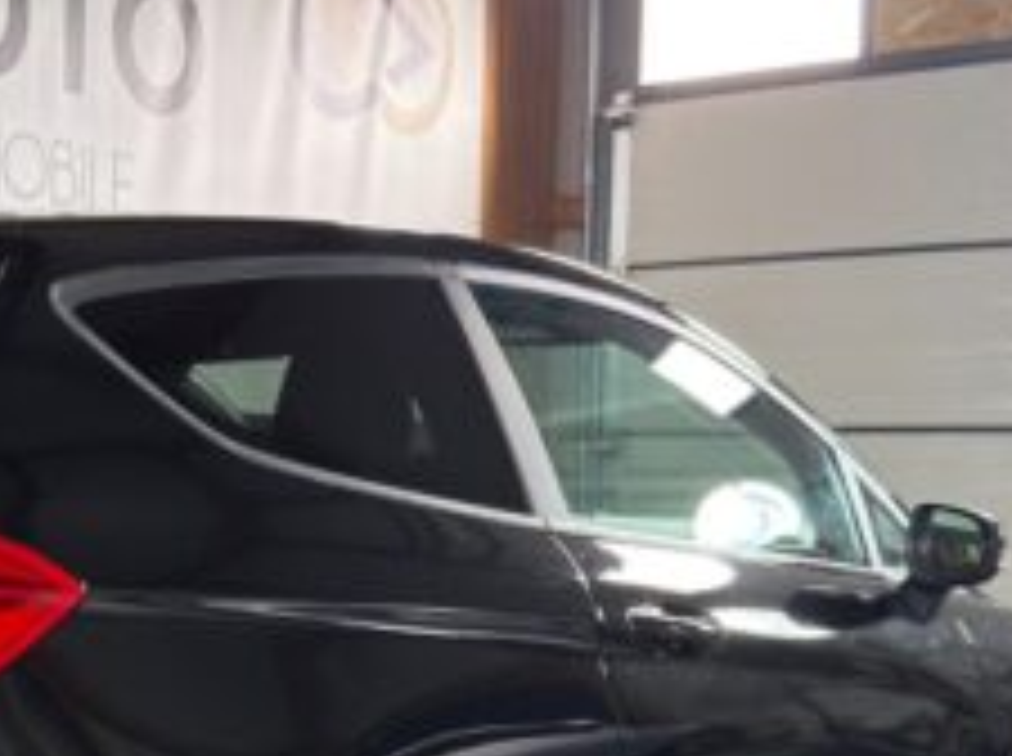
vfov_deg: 21.1
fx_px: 2014
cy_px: 538
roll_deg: -1.0
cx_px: 54
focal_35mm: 69
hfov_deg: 27.0
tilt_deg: -2.2
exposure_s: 1/50
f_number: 1.78
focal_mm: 6.76
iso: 250
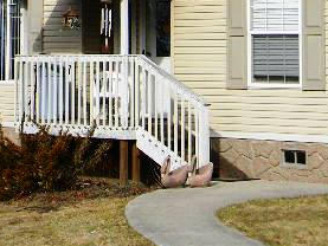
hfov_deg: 14.8
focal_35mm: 133
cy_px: -20
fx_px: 1261
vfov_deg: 11.0
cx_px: 109
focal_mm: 6.4
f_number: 7.4
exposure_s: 1/236
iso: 80
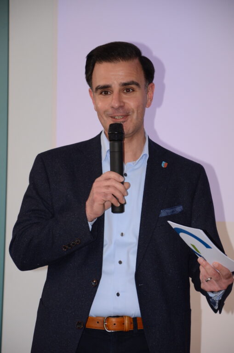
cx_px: 117
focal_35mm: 158
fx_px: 1542
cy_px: 176
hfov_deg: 8.7
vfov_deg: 13.1
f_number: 6.3
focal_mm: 105
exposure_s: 1/100
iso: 800
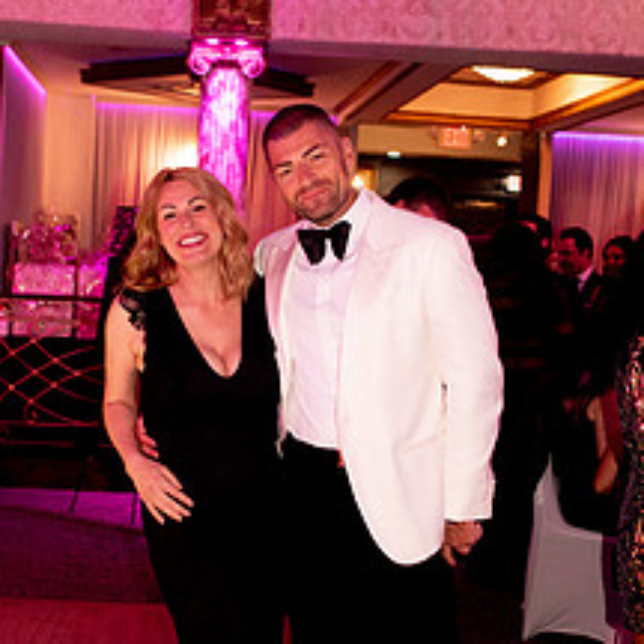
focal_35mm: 62
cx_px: 236
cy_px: 361
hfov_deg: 27.6
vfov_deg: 27.7
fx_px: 1305
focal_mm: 35
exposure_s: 1/200
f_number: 2.8
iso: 2000
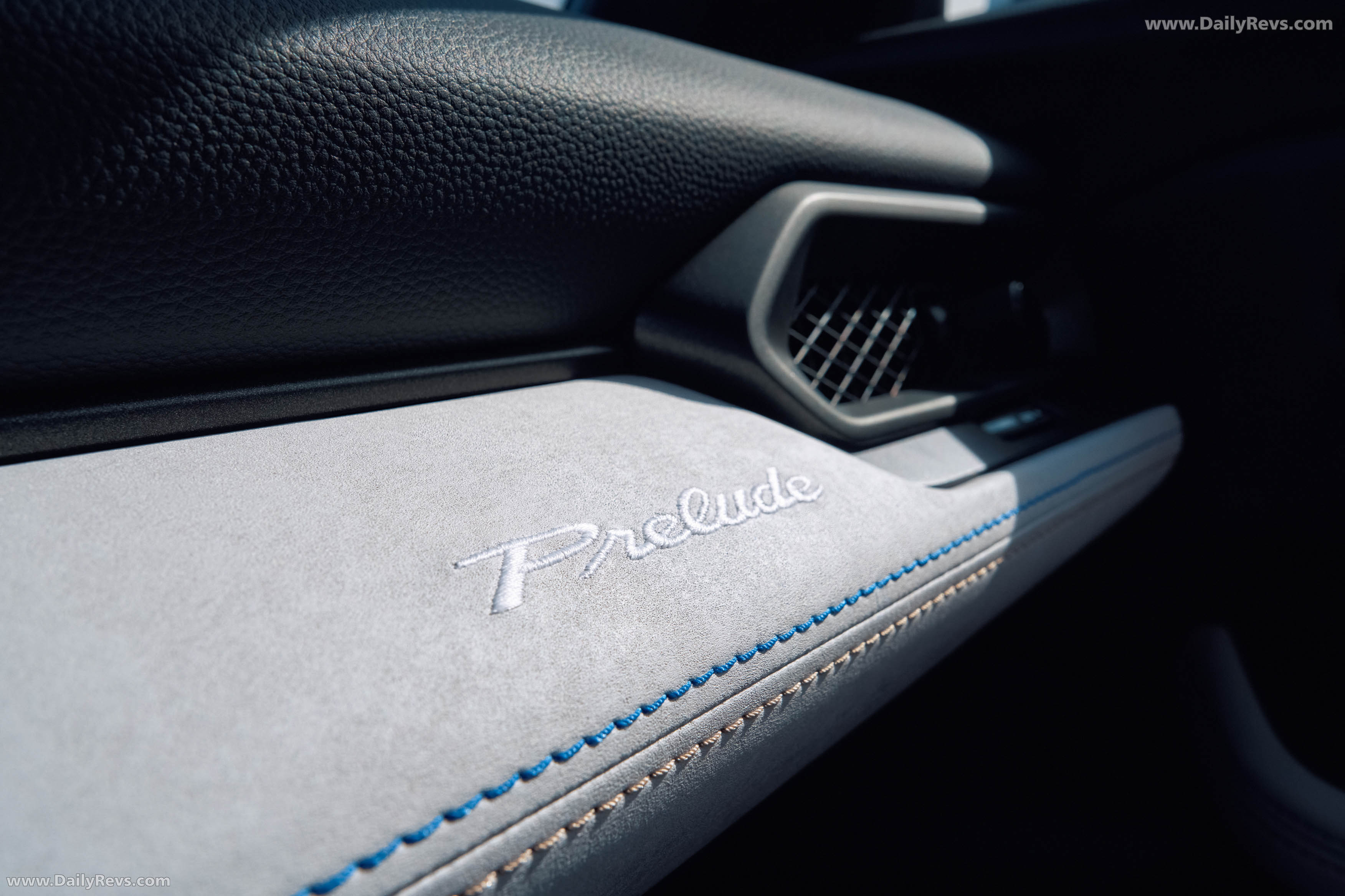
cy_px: 448
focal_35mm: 25
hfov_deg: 71.5
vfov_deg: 51.3
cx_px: 672
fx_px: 934
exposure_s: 1/200
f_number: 11
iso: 400
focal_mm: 25
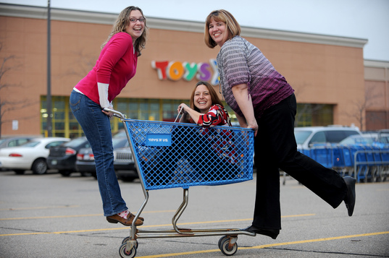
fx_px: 885
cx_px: 194
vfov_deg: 16.6
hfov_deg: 24.8
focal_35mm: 82
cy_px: 129
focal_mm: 82
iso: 320
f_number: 2.8
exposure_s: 1/160
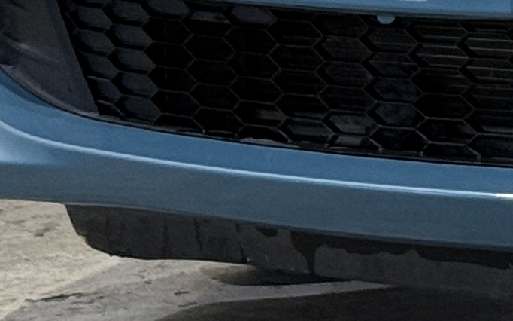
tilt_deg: -0.3
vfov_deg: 4.3
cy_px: -425
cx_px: 1179
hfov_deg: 6.7
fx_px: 4208
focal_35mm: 301
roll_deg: +0.0
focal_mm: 6.76
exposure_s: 1/60
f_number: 1.78
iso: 125
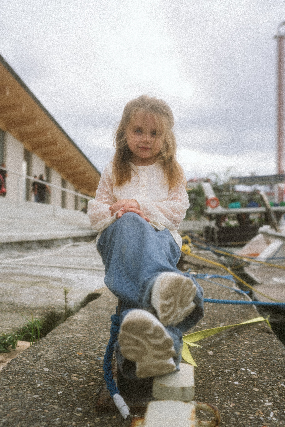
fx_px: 416
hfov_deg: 37.9
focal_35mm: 35
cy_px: 214
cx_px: 142
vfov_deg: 54.4
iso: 160
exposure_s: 1/1000
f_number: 3.5
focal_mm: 35
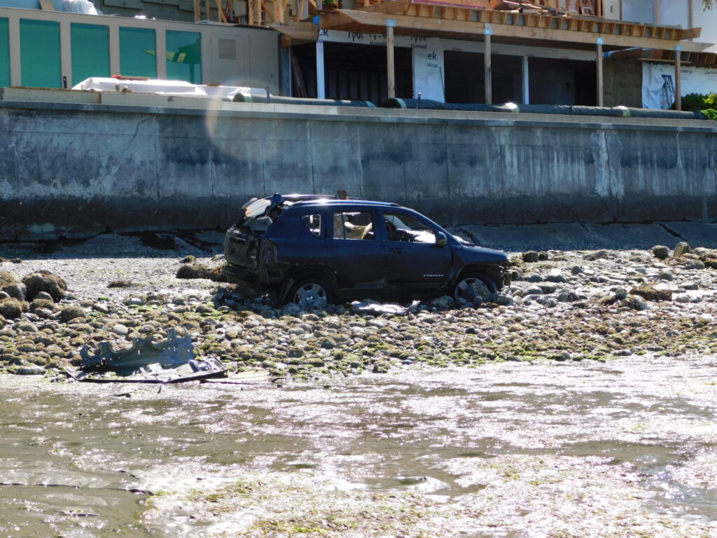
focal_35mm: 71
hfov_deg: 27.4
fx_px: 1471
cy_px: 269
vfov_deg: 20.7
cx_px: 358
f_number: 4.3
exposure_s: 1/400
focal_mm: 12.6
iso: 125
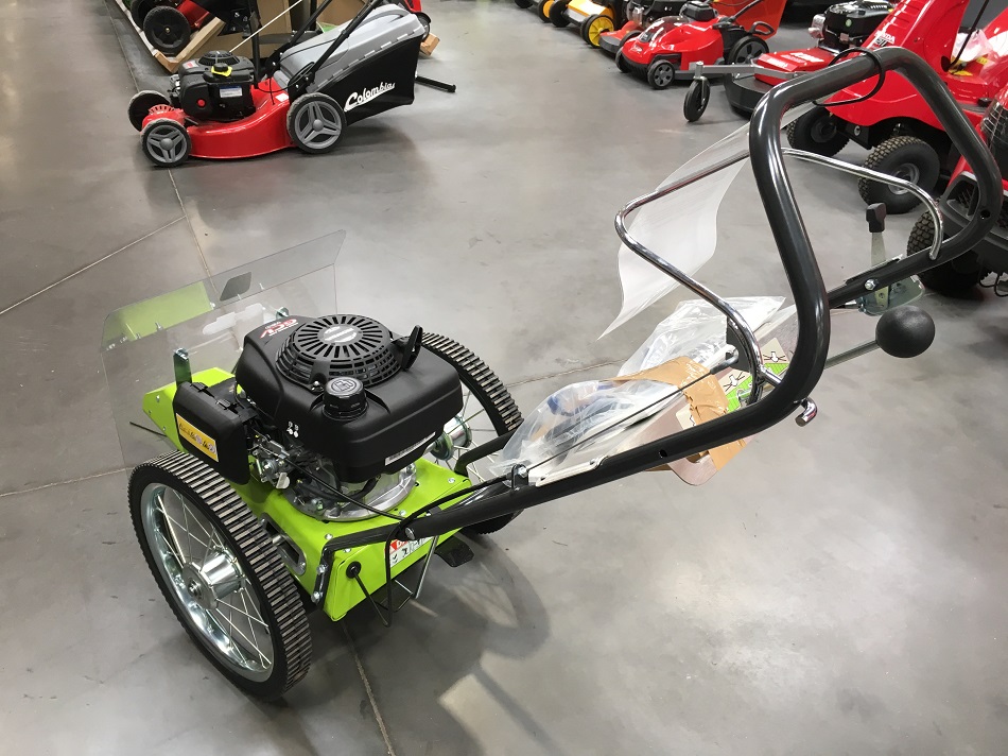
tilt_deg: -31.5
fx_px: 844
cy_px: 378
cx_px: 504
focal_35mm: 29
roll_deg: -2.3
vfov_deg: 48.2
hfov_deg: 61.7
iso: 32
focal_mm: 4.15
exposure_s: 1/33
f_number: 2.2
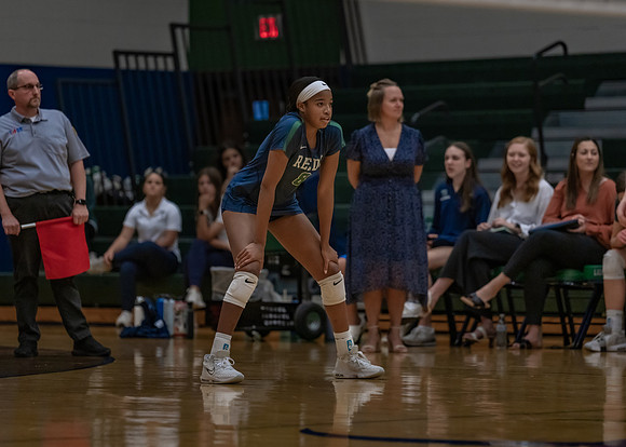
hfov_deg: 10.0
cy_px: 196
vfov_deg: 7.2
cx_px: 320
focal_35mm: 201
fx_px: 3566
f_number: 2.8
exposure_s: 1/1000
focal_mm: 167
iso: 2500
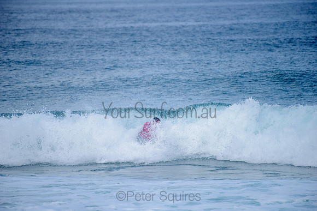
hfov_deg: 4.1
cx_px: 158
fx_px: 4404
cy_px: 106
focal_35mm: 500
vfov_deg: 2.8
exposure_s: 1/2000
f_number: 5.6
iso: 220
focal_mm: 500
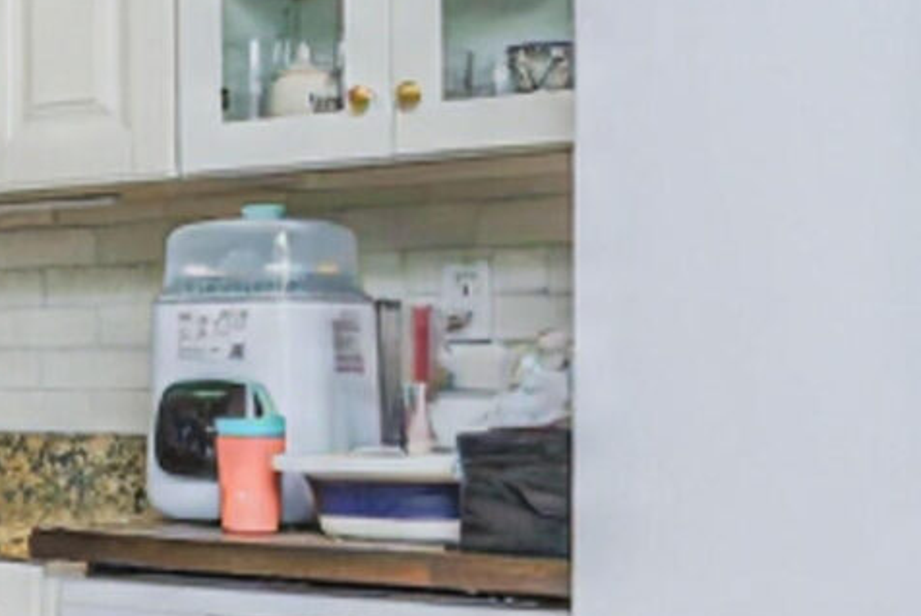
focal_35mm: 89
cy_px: 344
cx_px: -457
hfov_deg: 19.9
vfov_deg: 15.4
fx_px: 2270
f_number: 6.3
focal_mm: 16.5
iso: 50
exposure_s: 1/80
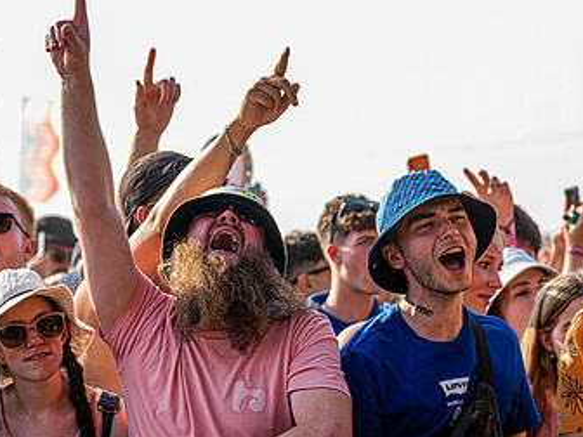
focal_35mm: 171
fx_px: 2880
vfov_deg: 8.7
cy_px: 304
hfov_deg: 11.6
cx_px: 215
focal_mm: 100
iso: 320
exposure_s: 1/500
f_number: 4.5
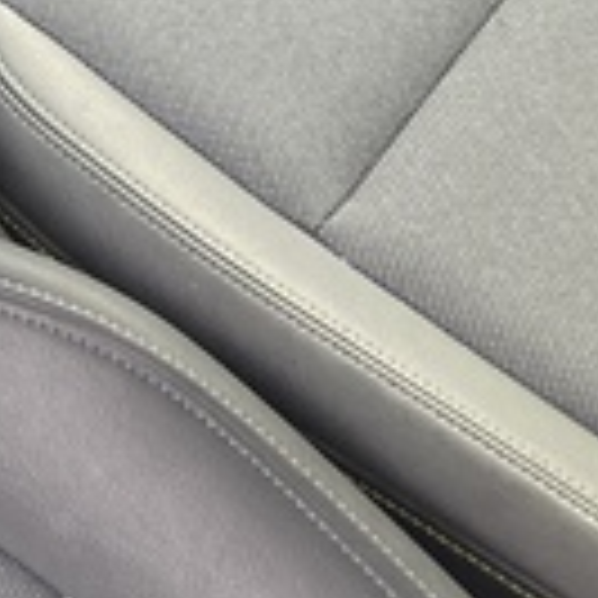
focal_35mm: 149
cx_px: -1093
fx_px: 2912
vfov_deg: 10.5
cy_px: -706
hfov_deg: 9.6
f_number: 1.8
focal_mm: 3.99
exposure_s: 1/121
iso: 25
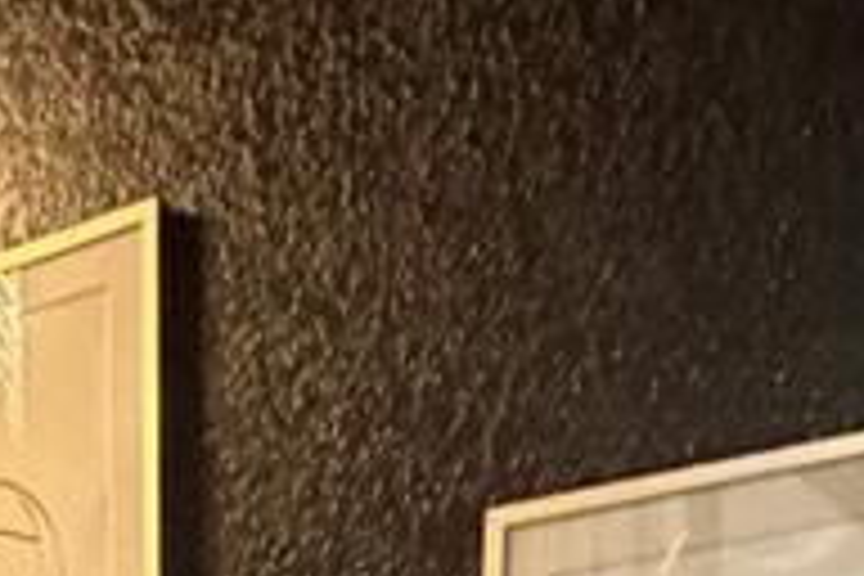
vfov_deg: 10.9
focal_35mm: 91
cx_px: -162
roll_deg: +2.6
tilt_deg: -9.5
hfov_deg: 20.9
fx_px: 2184
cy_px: 1647
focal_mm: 2.22
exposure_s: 1/40
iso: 1250
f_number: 2.2
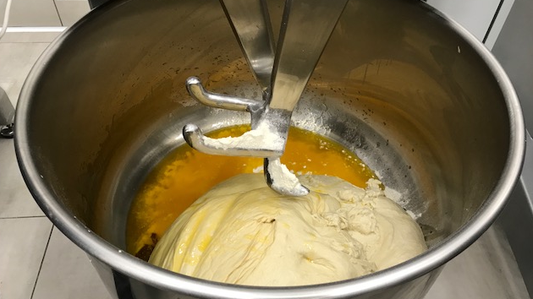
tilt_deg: -46.9
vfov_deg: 37.7
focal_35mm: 31
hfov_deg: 62.6
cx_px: 266
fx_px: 438
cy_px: 150
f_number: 1.8
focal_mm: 3.99
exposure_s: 1/20
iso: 40
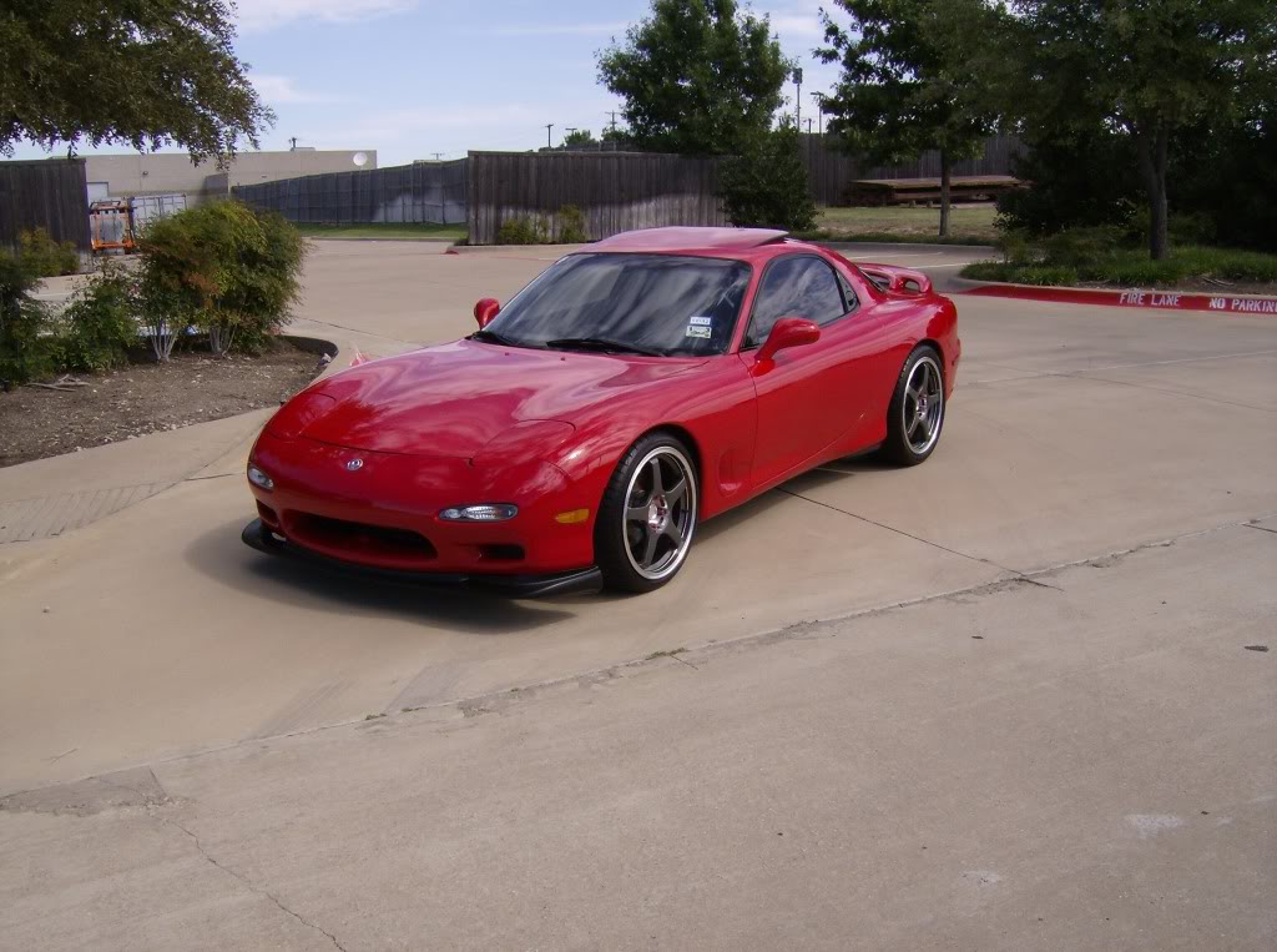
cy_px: 476
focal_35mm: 36
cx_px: 638
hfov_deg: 51.5
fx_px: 1325
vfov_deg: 39.5
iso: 100
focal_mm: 6
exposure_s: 1/693
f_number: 4.7
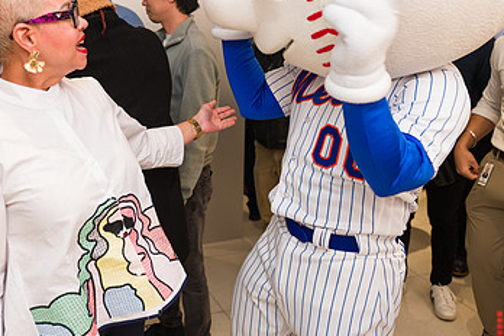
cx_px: 180
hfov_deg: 47.9
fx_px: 560
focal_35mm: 40
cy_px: 107
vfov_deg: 33.1
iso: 400
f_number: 4
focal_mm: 24
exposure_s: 1/200
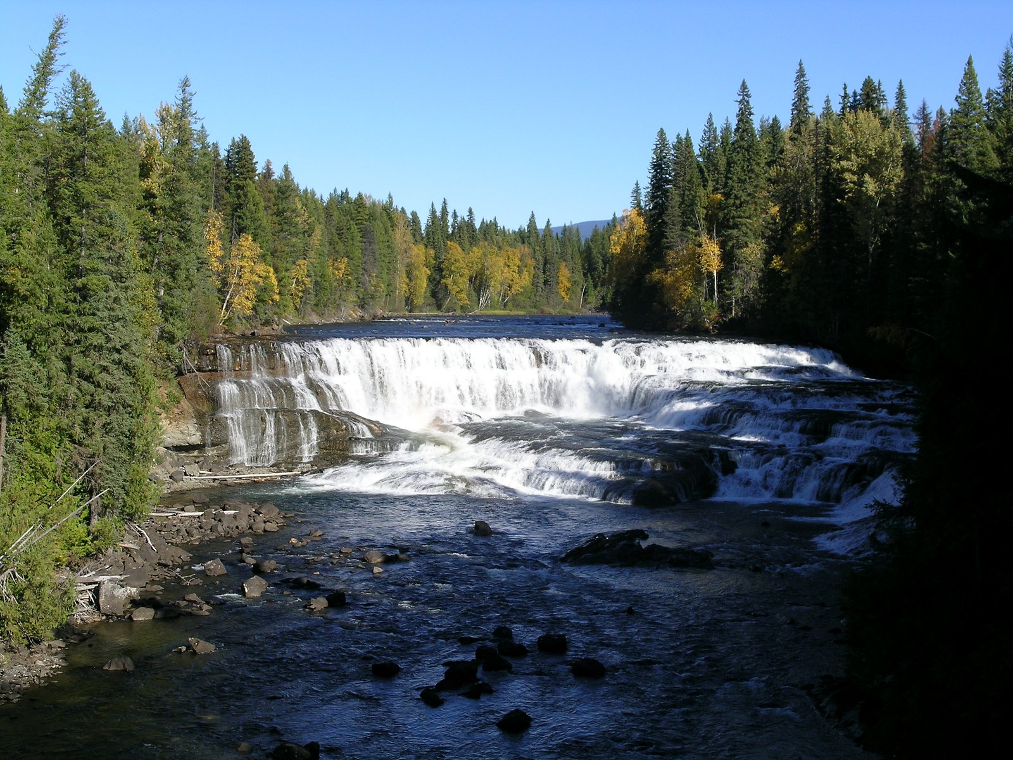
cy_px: 380
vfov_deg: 27.5
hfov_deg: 36.2
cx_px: 506
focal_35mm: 53
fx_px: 1551
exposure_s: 1/213
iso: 50
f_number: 7
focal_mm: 11.1
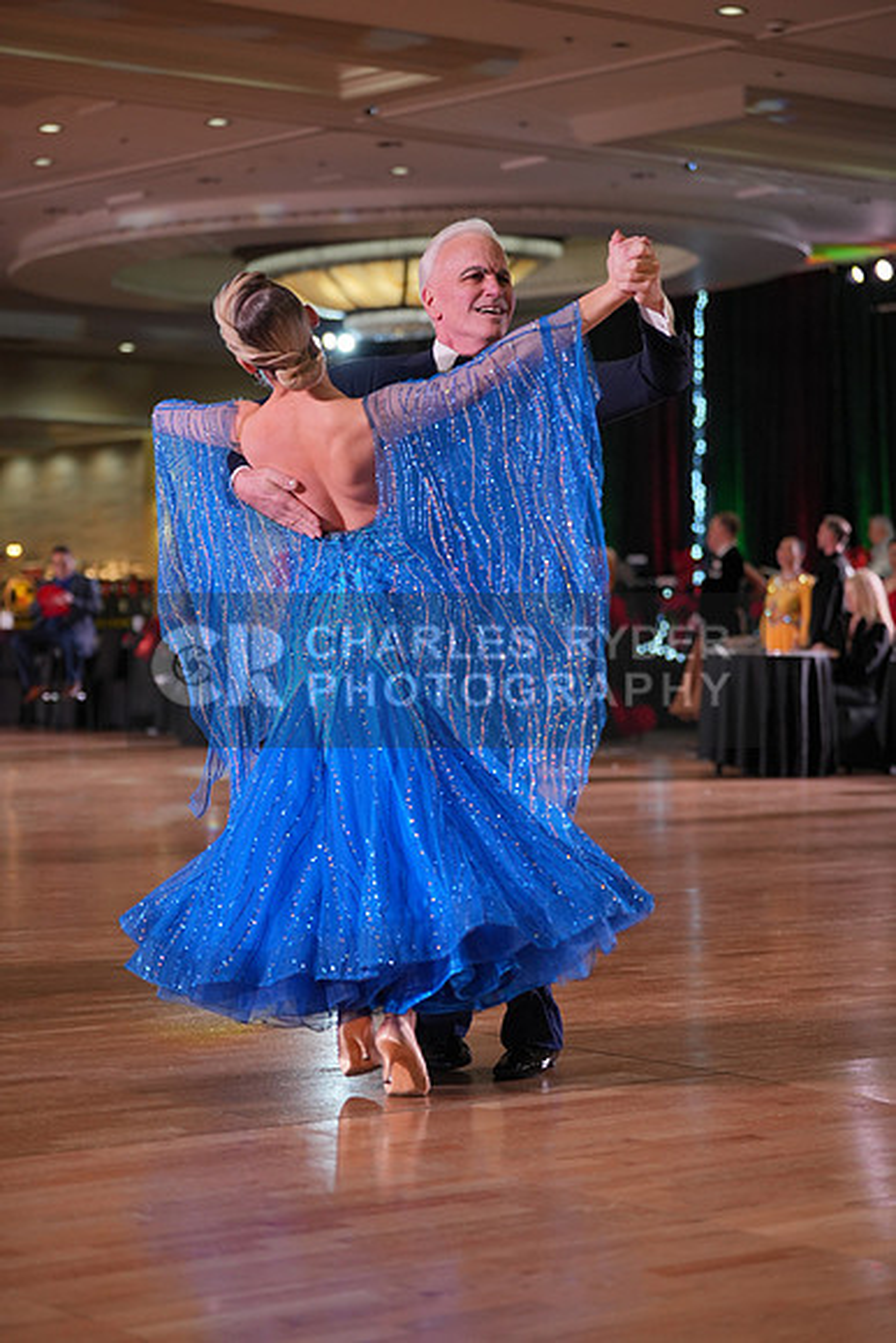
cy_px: 672
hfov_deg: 17.3
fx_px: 2947
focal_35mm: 79
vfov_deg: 25.7
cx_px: 448
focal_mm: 79
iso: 1000
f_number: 2.8
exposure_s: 1/500
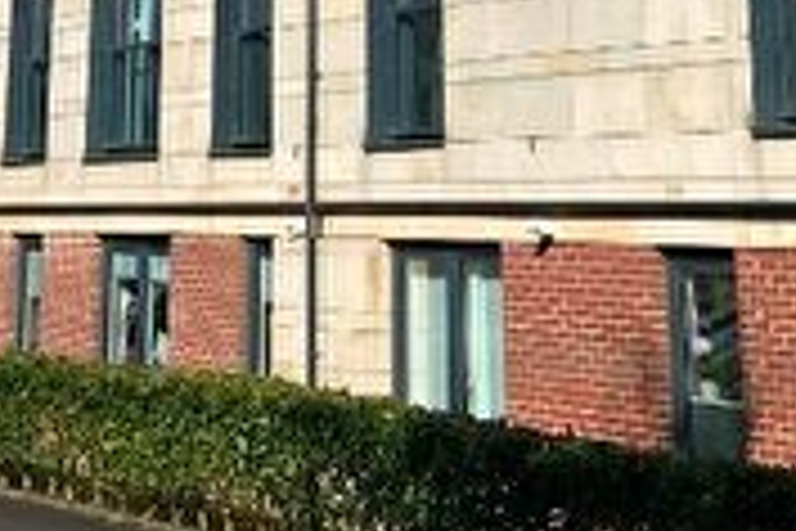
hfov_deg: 19.0
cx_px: 220
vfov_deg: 11.6
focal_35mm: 107
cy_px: -506
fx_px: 2366
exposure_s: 1/3497
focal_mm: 4.25
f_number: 1.8
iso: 32
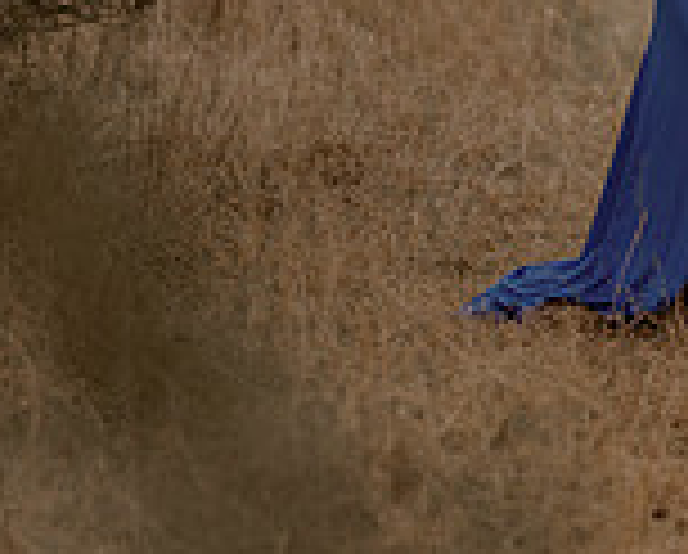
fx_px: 6161
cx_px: 679
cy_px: -295
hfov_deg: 6.4
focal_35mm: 302
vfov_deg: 5.1
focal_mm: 85
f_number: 1.4
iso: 200
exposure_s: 1/1600
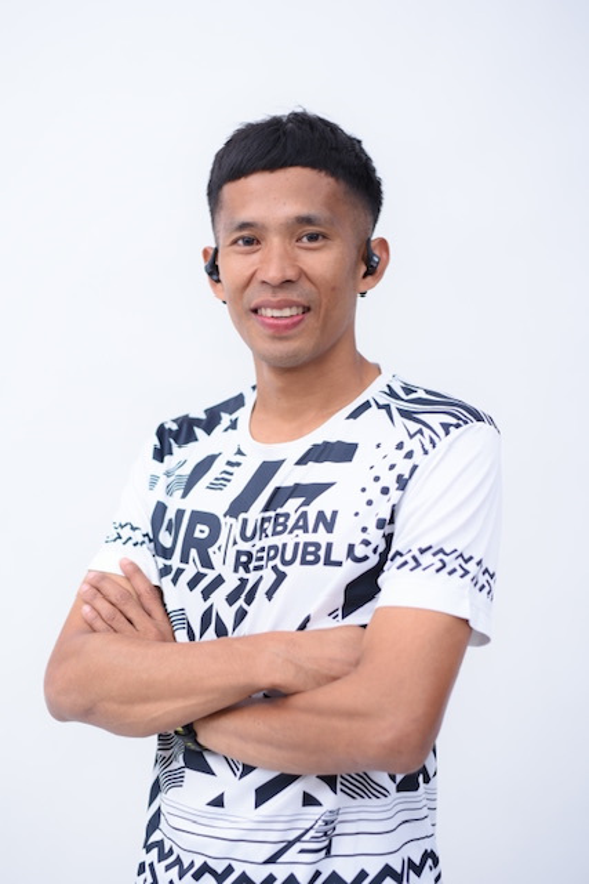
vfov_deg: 39.6
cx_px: 294
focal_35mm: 50
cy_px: 442
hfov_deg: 27.0
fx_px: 1226
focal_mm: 50
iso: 200
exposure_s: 1/125
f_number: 2.5
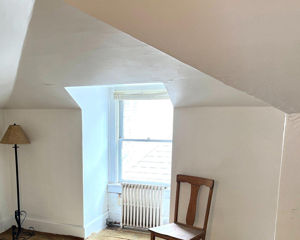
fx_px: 382
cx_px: 78
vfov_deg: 33.9
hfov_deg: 41.7
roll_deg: +1.5
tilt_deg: -13.8
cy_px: 189
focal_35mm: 43
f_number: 1.5
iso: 100
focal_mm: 5.7
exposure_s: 1/120
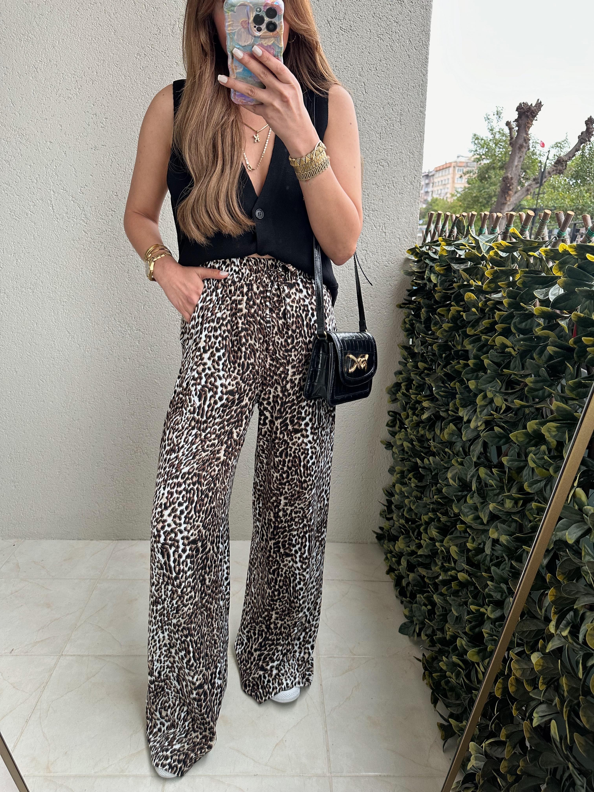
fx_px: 549
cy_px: 396
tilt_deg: -49.2
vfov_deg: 71.6
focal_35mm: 24
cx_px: 297
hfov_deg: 56.8
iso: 250
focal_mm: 6.86
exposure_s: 1/114
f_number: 1.78
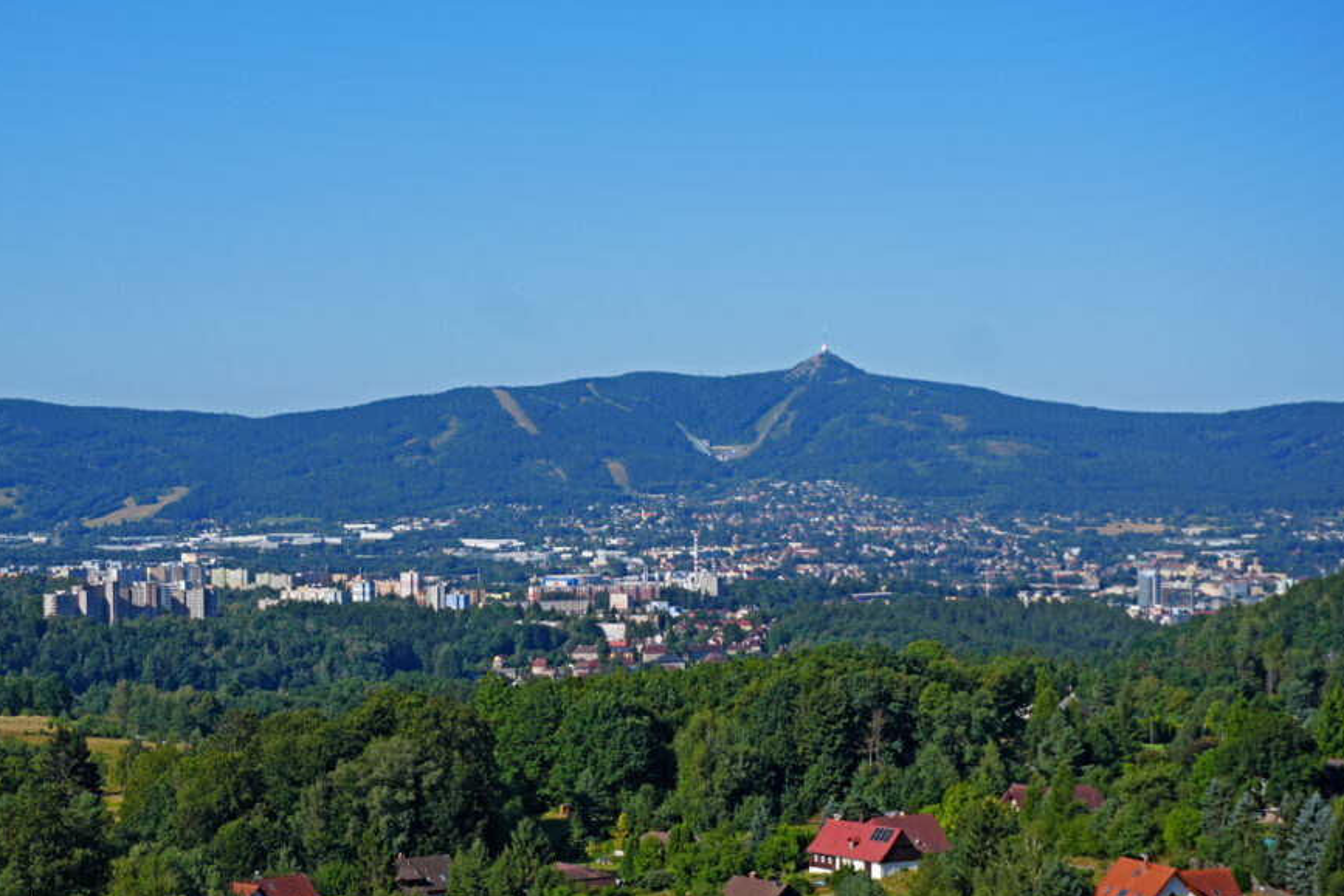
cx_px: 561
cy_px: 439
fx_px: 2912
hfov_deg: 26.0
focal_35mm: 78
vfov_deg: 17.5
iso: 100
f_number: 5.6
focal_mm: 44
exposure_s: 1/800
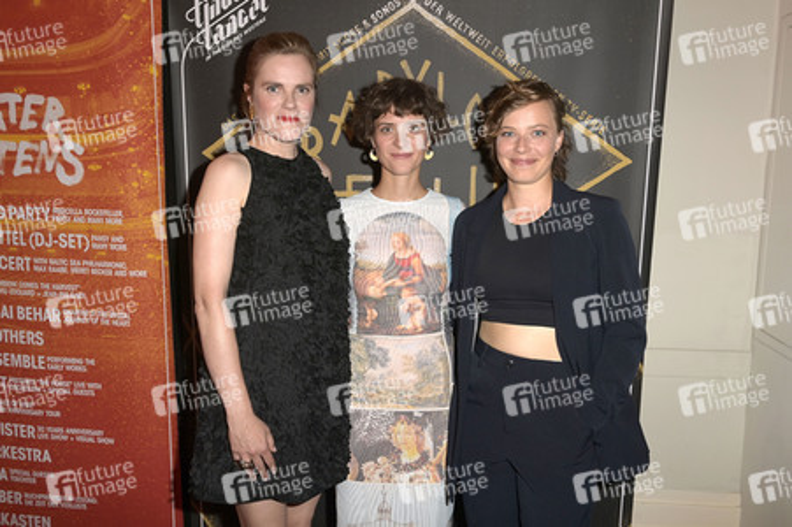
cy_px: 264
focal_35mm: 32
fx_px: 703
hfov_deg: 58.8
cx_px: 396
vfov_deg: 41.1
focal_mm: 32
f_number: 5
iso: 800
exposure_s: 1/160
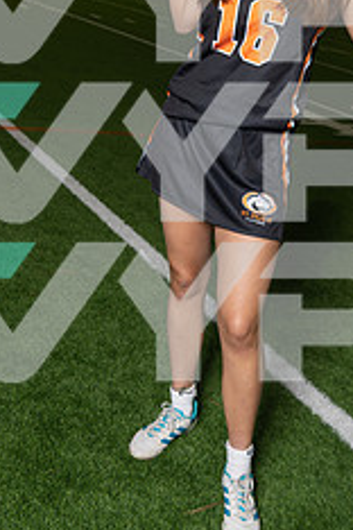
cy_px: 154
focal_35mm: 48
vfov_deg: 40.3
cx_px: 238
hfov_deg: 27.9
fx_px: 706
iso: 125
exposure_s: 1/250
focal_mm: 25
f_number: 4
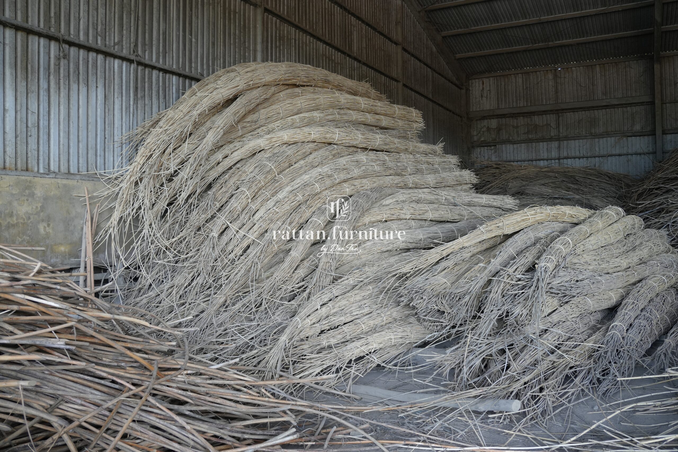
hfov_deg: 61.9
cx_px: 339
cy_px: 226
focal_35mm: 30
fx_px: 565
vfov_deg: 43.6
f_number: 4
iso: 500
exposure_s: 1/160
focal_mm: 20
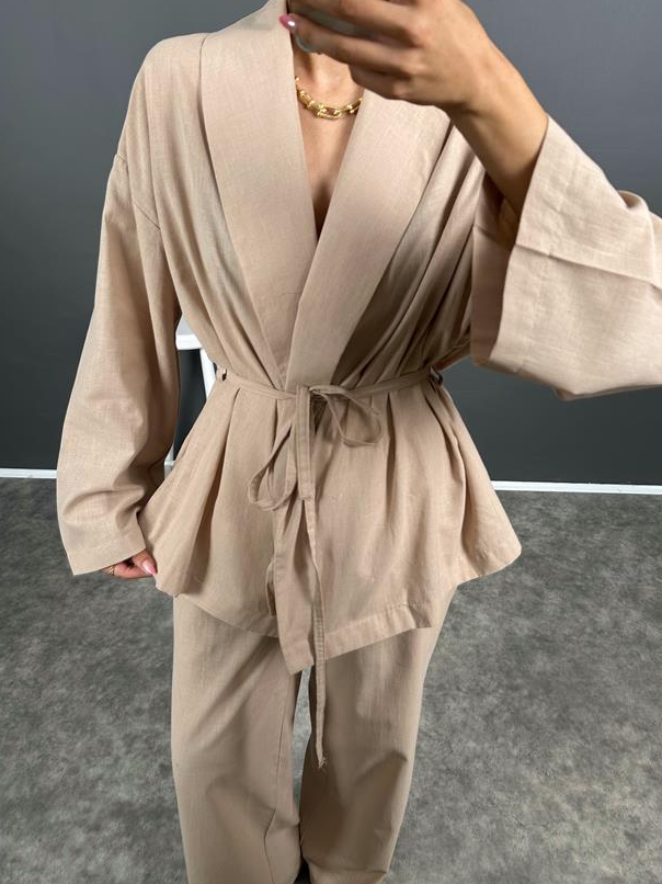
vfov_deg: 63.4
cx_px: 339
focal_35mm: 28
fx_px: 714
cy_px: 467
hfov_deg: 49.7
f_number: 1.78
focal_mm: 6.86
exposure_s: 1/121
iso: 100
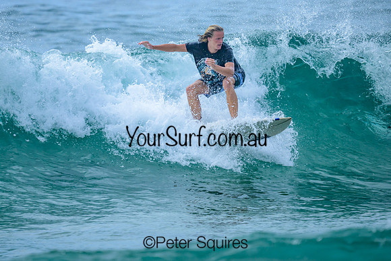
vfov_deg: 1.3
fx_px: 11656
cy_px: 96
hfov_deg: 1.9
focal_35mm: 1073
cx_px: 150
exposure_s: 1/3200
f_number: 6.3
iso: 400
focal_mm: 800
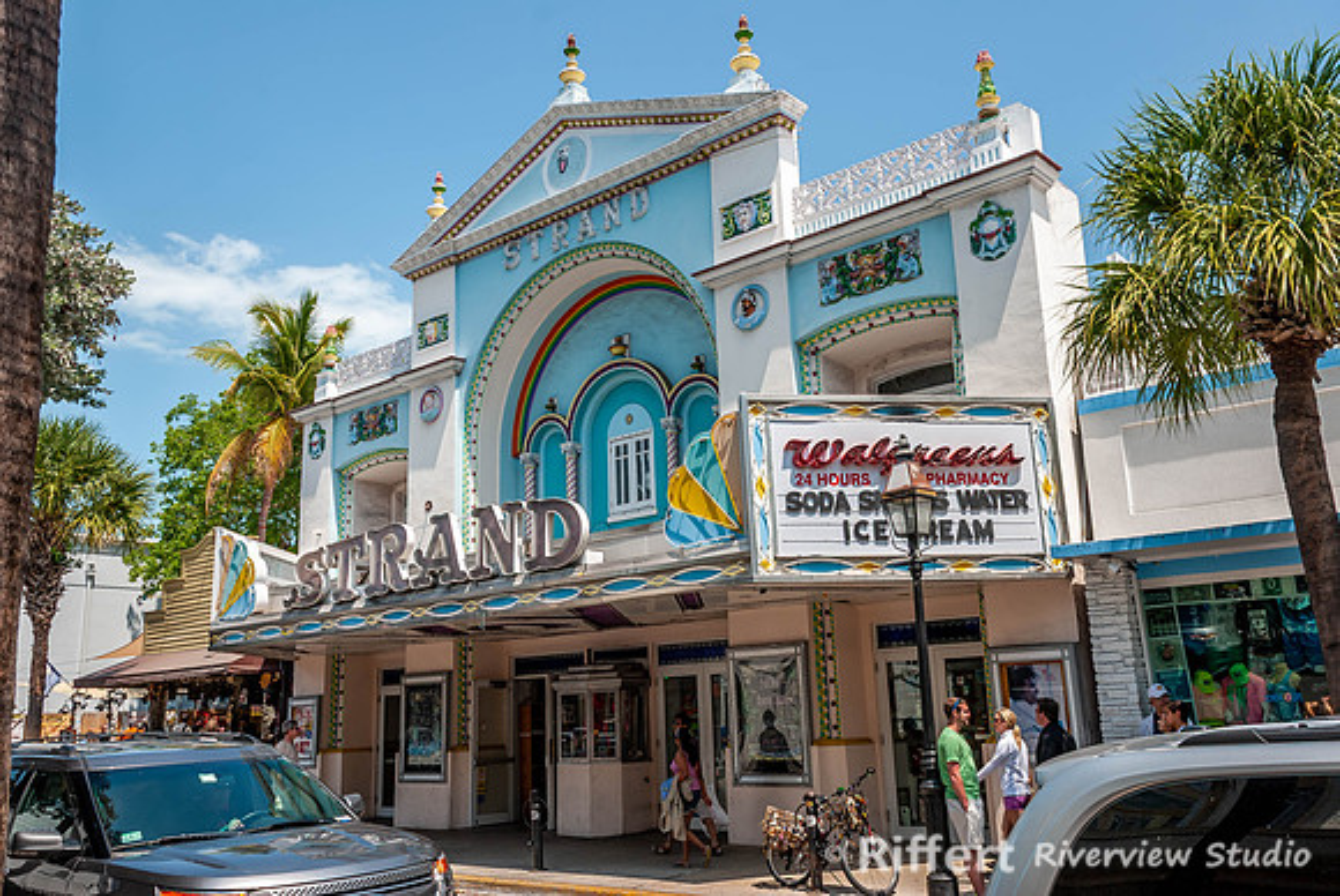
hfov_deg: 61.9
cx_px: 670
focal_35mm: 30
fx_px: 1118
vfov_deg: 43.7
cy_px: 448
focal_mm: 20
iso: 100
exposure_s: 1/200
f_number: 7.1
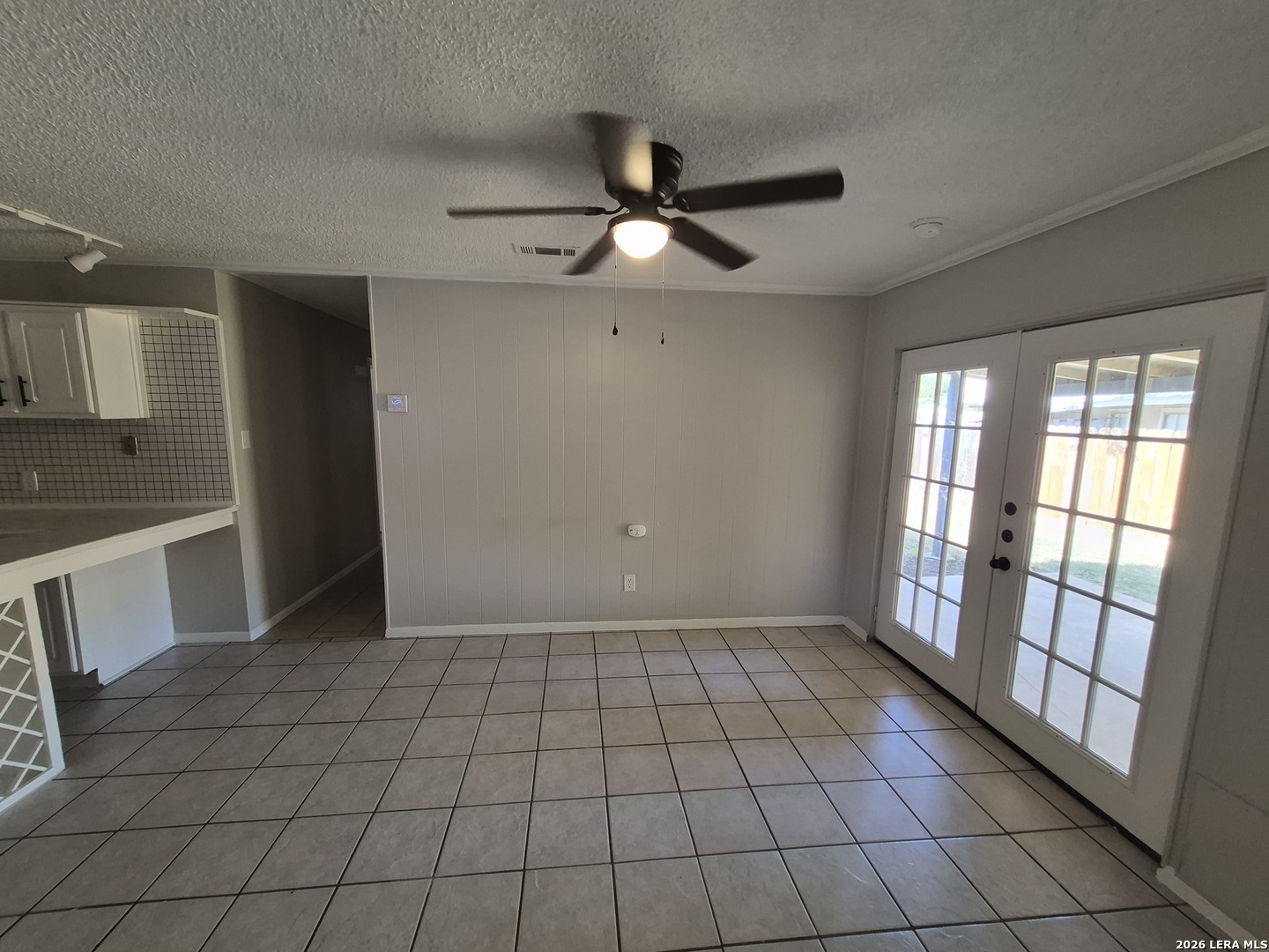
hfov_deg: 106.2
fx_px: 477
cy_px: 476
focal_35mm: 13
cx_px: 634
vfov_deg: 89.9
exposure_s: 1/60
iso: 160
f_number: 2.2
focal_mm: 1.74
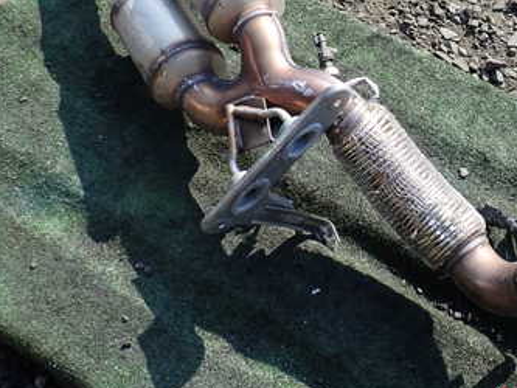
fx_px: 807
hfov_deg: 34.8
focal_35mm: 54
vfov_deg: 26.5
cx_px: 387
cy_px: 74
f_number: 3.2
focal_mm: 5.4
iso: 100
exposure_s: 1/320
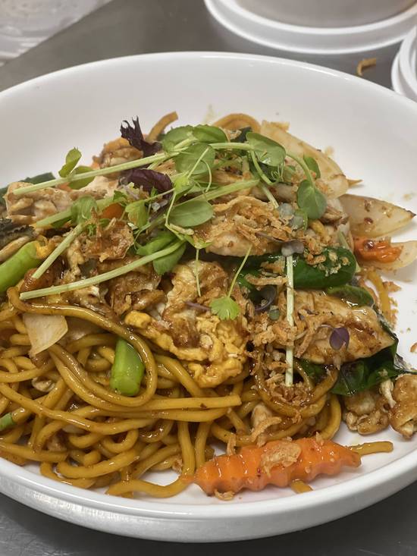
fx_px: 1028
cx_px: 208
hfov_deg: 22.9
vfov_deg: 30.3
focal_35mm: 64
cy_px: 278
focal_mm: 7.5
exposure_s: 1/100
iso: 250
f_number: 2.2
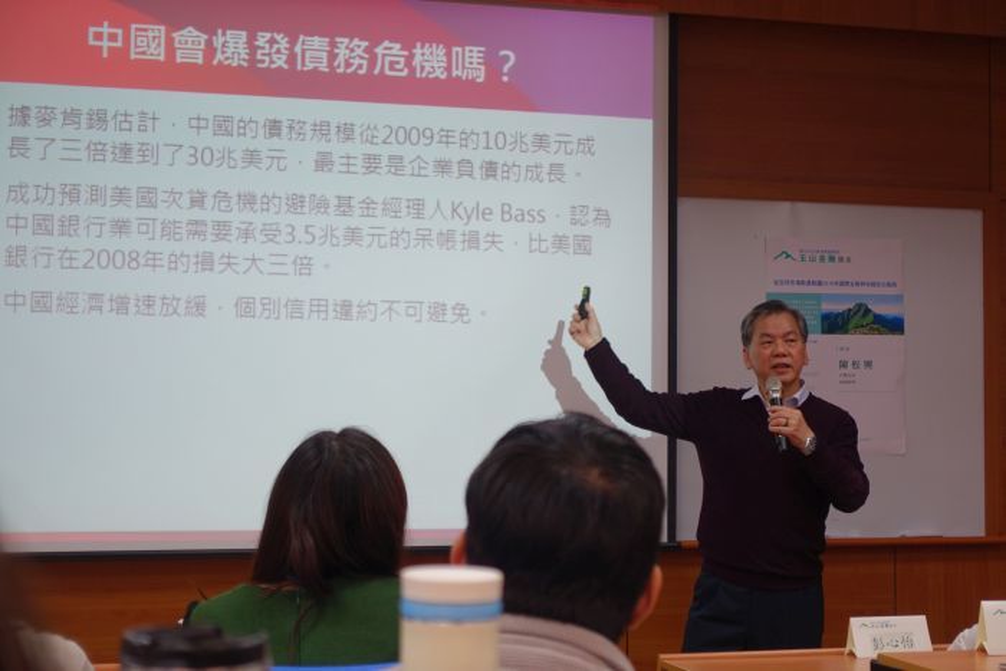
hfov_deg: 28.8
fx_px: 1956
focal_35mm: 70
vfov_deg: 19.5
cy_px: 336
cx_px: 503
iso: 200
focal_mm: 25.7
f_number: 2.8
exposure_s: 1/80
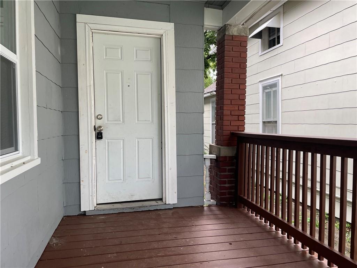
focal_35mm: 26
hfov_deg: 67.3
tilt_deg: -1.5
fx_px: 268
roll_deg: +1.1
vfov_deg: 53.1
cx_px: 178
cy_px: 134
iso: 80
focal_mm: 4.2
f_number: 1.6
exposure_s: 1/121
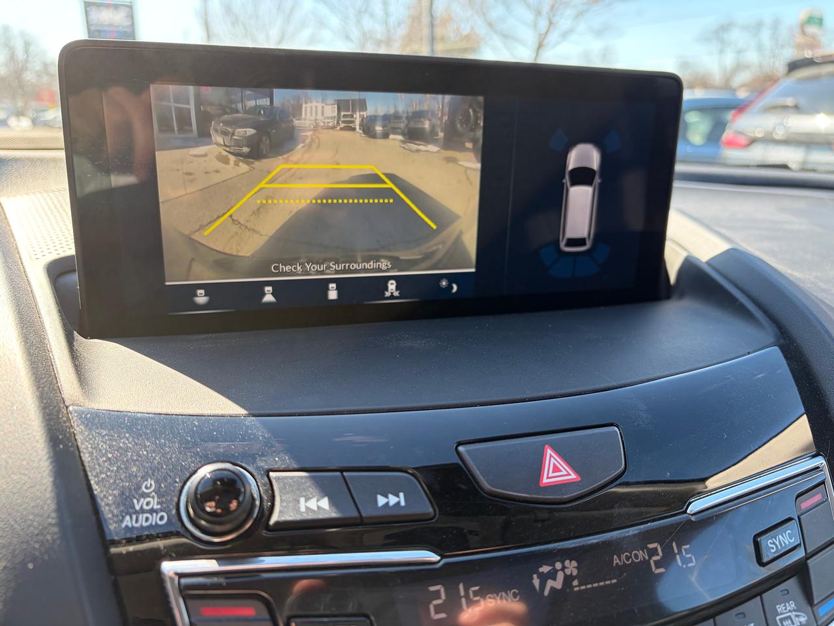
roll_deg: -0.4
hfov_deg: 67.3
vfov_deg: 53.1
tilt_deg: -15.9
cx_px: 417
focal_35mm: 26
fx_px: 626
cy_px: 313
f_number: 1.6
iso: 50
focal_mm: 5.96
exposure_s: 1/207
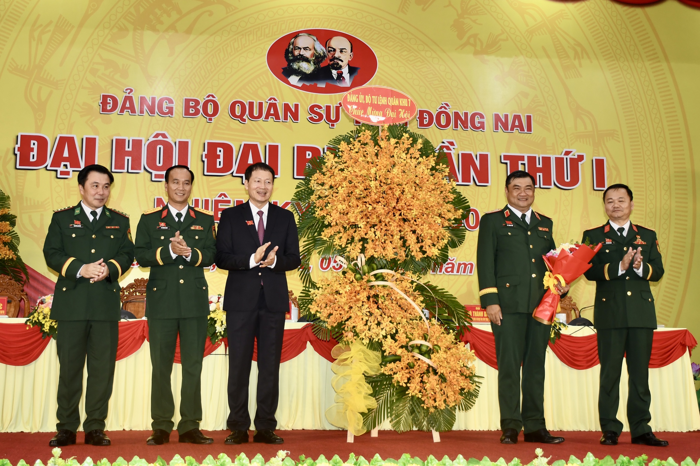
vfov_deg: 33.4
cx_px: 350
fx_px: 777
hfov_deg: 48.5
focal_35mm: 40
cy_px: 233
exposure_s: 1/125
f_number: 4.5
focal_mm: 27
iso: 500
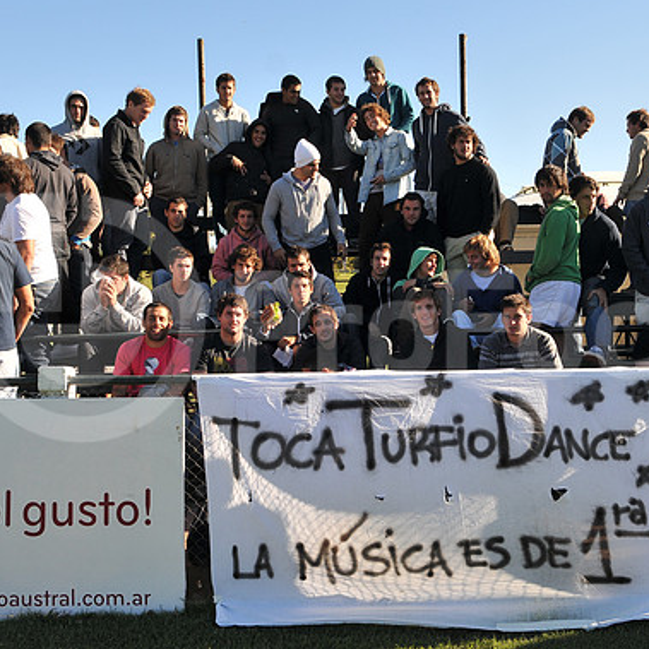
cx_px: 373
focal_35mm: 39
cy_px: 321
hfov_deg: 42.7
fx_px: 827
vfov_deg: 42.8
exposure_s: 1/500
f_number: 5.6
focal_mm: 20
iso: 200
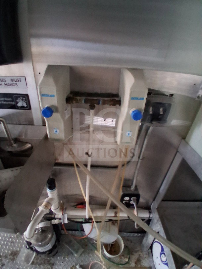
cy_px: 134
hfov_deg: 74.7
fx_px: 132
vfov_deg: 91.0
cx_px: 101
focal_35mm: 17
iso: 800
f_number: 2.2
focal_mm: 1.4
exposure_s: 1/13
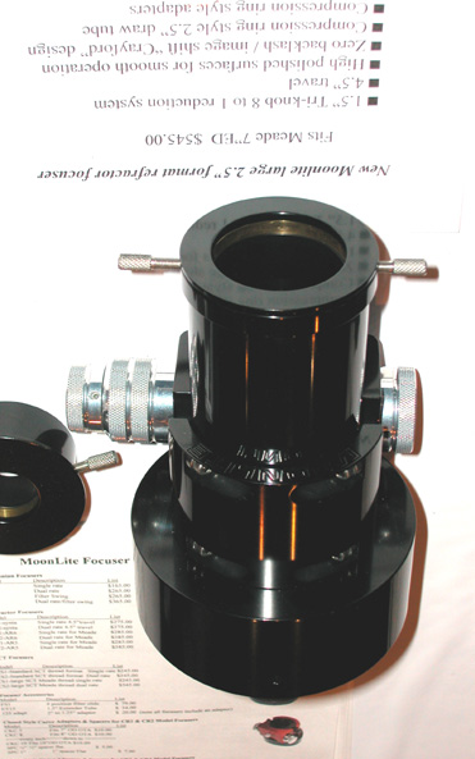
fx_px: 1532
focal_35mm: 74
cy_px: 383
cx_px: 216
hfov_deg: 17.6
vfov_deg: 27.8
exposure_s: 1/121
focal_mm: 17.5
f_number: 4.2
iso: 125
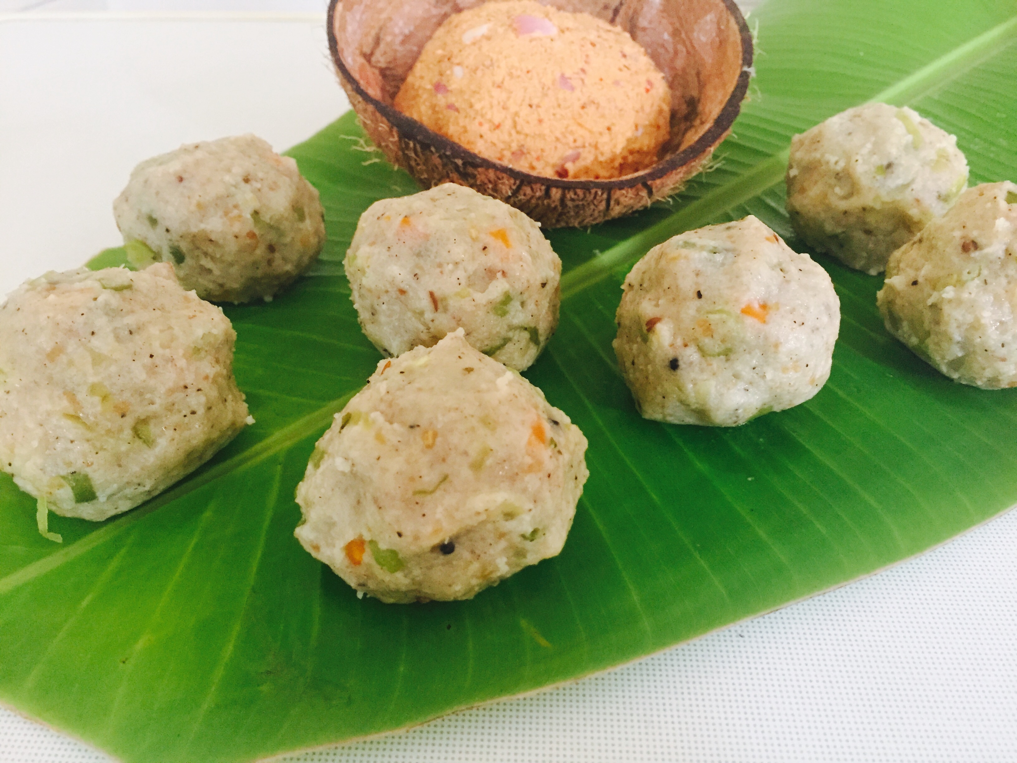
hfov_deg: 61.7
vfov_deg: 48.2
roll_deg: +0.0
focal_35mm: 29
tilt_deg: -33.6
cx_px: 508
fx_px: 852
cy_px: 382
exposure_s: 1/33
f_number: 2.2
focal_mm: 4.15
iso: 200
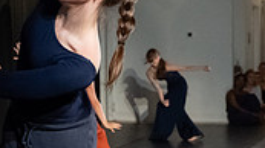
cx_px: 48
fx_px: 751
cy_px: 105
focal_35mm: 107
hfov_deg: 19.8
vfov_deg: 11.3
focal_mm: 28
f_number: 4
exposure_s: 1/400
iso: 6400
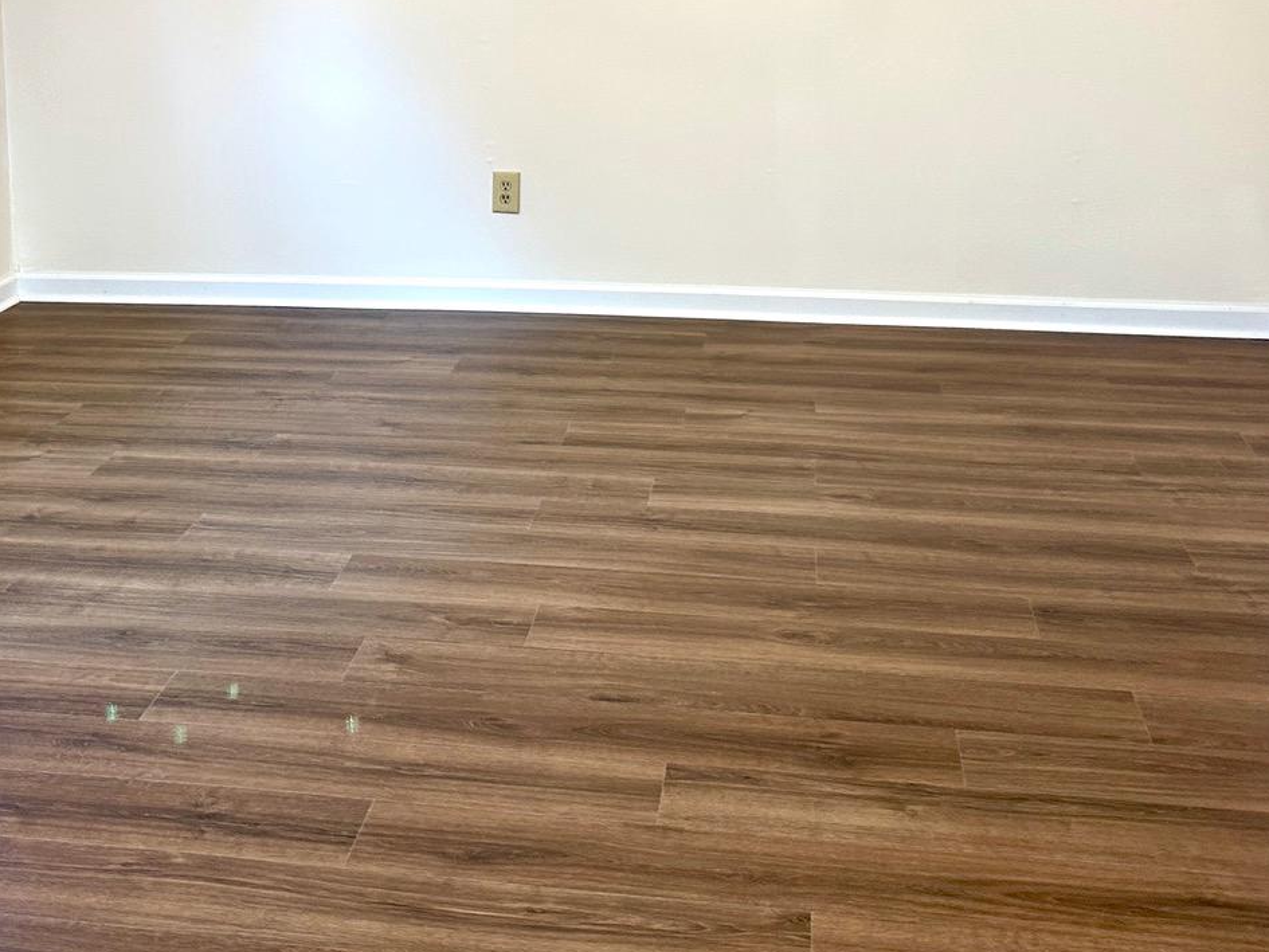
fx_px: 1907
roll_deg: +2.0
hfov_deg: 36.2
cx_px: 363
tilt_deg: -6.1
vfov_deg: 27.1
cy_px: 101
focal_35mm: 52
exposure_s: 1/120
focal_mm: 6.86
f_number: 1.78
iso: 125
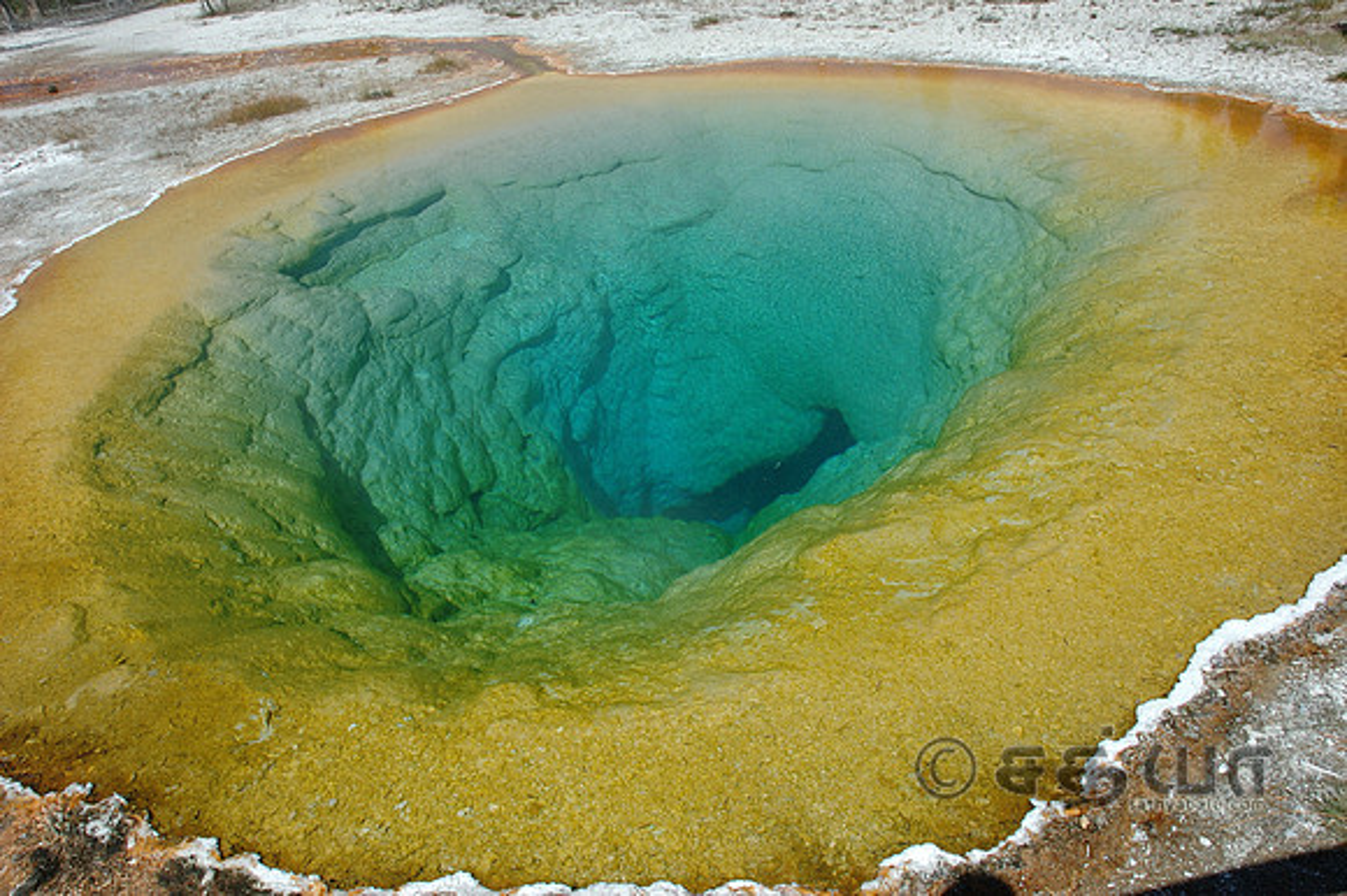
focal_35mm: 27
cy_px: 448
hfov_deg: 67.4
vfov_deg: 47.9
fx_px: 1010
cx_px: 674
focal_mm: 18
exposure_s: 1/400
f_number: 10
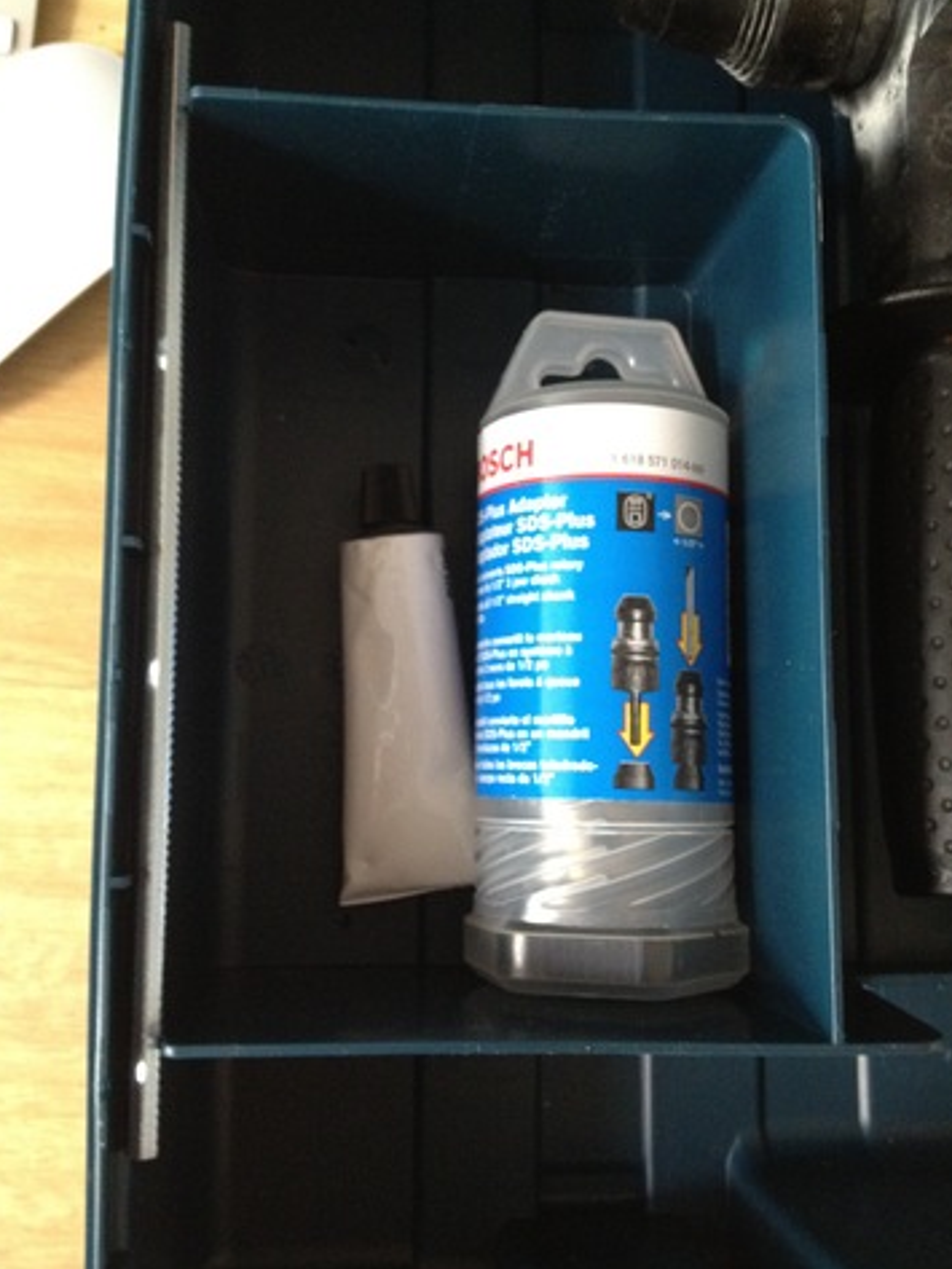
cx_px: 465
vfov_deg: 50.1
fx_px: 1356
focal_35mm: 37
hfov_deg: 38.7
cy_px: 612
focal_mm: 4.28
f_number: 2.4
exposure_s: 1/17
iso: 400
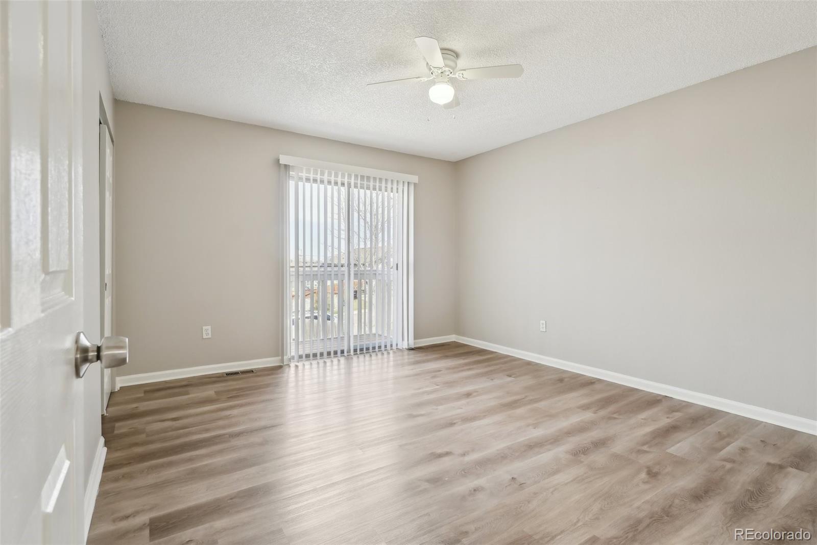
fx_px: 374
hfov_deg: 95.0
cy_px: 272
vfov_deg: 72.0
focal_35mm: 16
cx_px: 408
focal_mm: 11
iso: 100
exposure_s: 1/45
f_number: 8
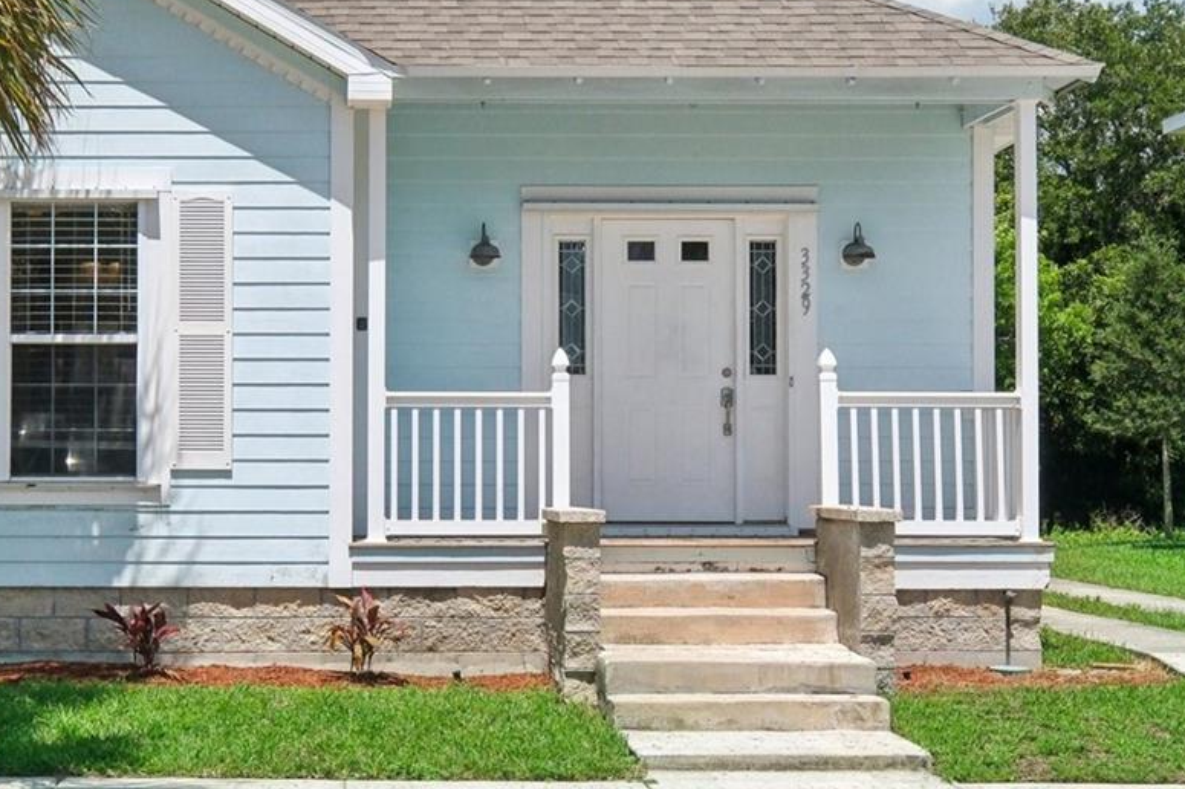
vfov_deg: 21.2
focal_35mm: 64
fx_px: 2106
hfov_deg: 31.1
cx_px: 373
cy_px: 333
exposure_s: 1/2500
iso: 1250
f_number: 8
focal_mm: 20.9
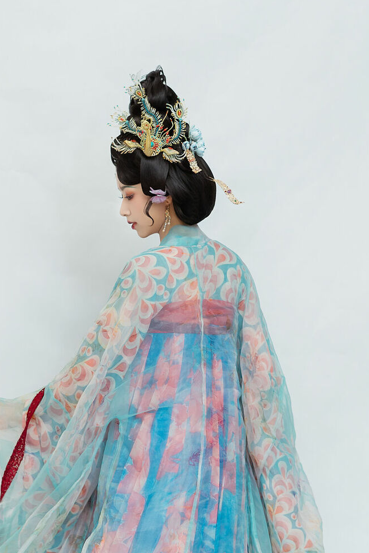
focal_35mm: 80
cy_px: 278
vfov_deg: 25.4
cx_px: 130
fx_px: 1230
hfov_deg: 17.0
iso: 100
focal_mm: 50
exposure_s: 1/125
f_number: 2.8
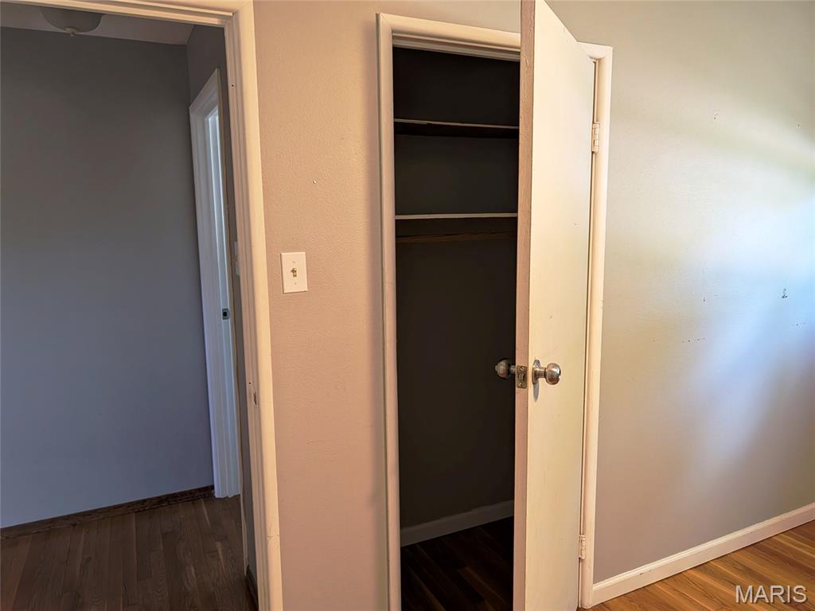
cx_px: 408
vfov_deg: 56.8
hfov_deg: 71.6
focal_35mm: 24
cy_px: 306
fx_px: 565
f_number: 1.68
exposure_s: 1/120
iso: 496
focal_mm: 6.9
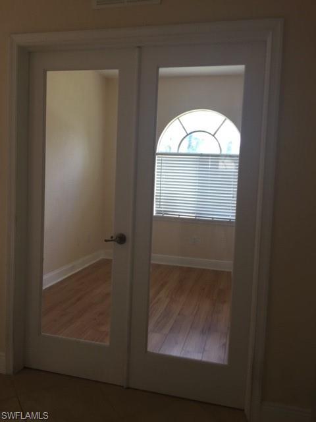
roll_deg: -2.3
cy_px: 211
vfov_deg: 61.7
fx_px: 353
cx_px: 158
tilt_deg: -4.0
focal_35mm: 29
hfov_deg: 48.2
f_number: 2.2
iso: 32
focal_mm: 4.15
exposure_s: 1/40
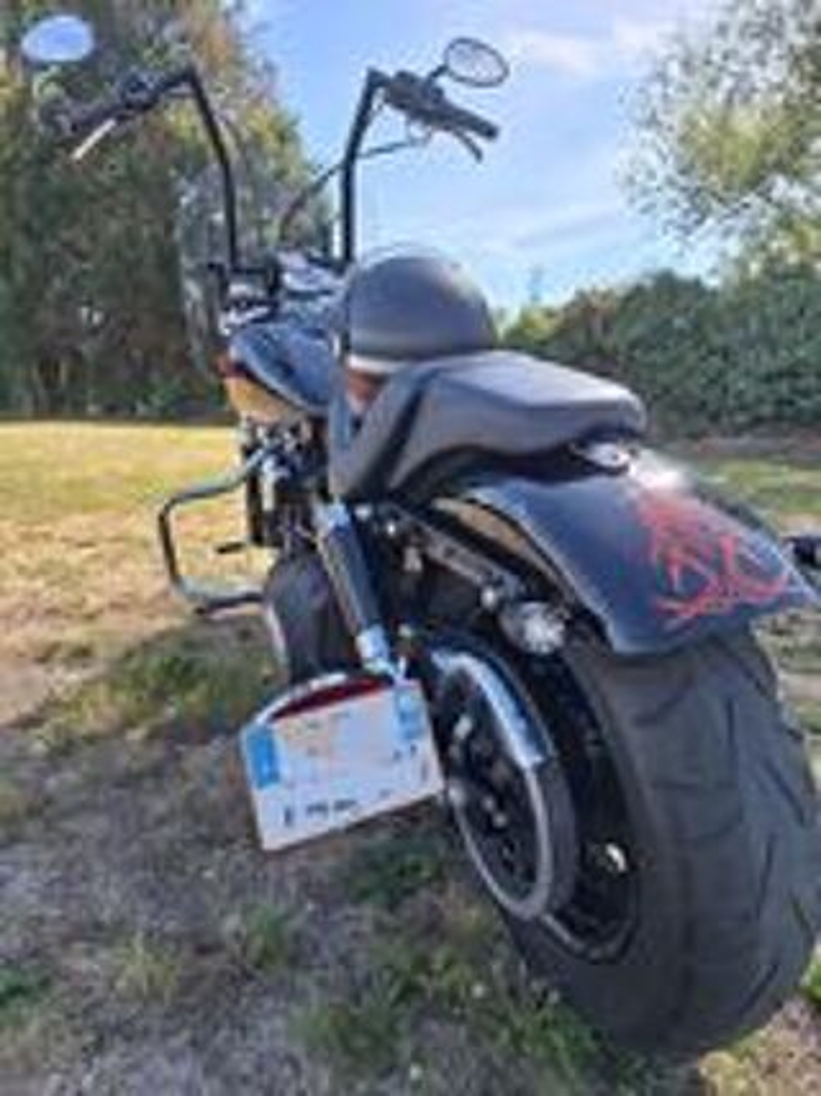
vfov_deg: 73.9
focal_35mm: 23
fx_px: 728
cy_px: 548
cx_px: 410
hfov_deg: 58.9
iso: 40
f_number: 1.8
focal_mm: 5.54
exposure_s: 1/833
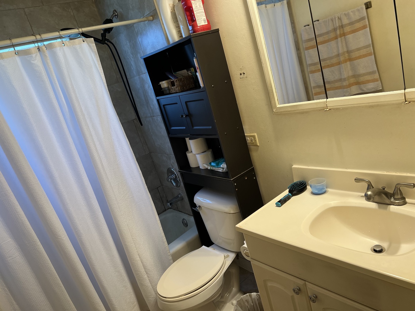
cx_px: 208
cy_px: 156
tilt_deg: -14.3
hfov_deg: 67.3
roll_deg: +17.1
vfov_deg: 53.1
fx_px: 312
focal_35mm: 26
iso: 100
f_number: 1.5
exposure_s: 1/120
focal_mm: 5.7
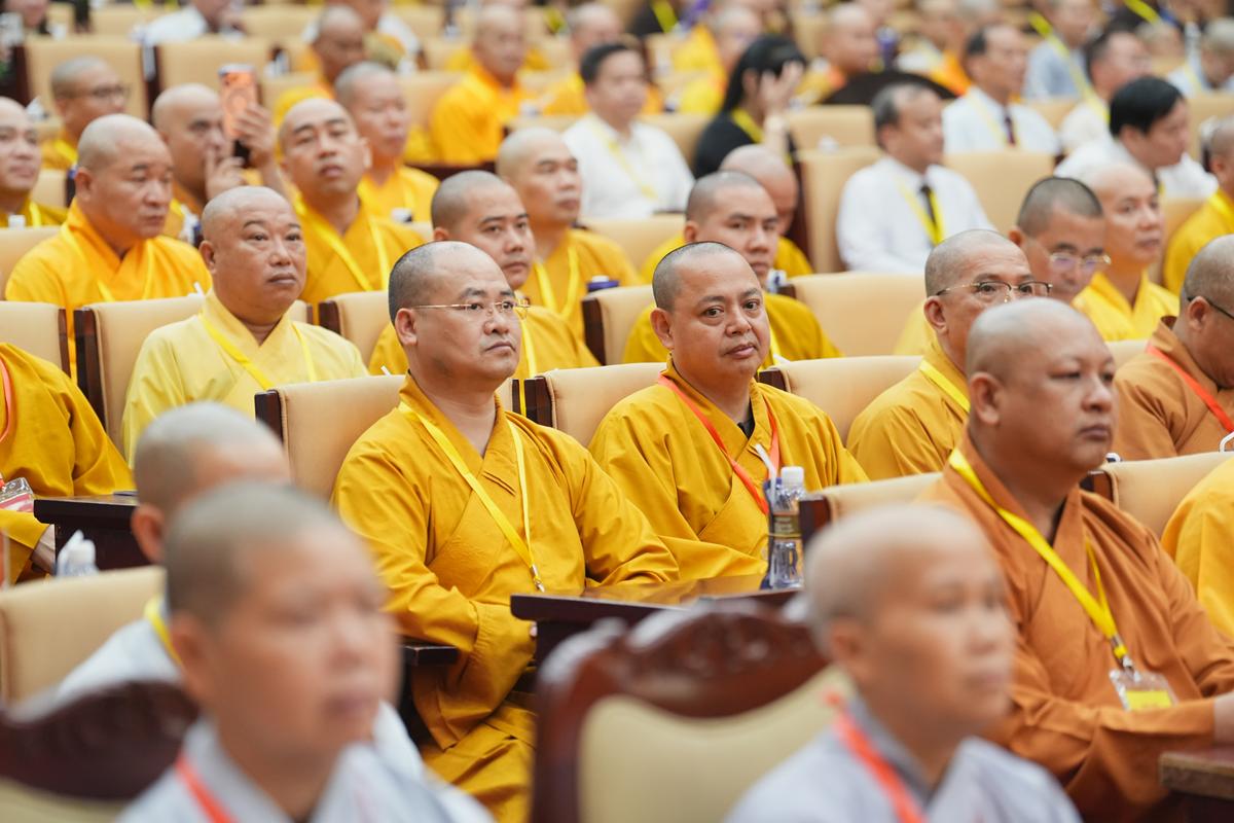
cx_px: 617
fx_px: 4490
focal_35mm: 131
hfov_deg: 15.6
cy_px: 412
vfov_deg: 10.5
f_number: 2.8
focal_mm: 131
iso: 3200
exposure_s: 1/200
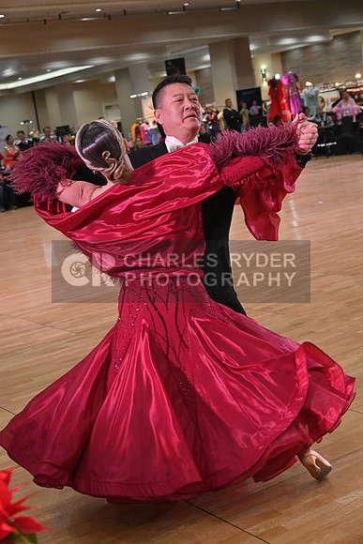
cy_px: 272
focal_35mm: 58
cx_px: 182
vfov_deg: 34.5
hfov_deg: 23.4
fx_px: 877
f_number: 5.6
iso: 3200
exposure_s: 1/400
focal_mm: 58
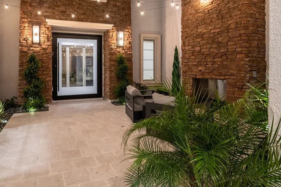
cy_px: 69
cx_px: 111
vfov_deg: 54.4
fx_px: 180
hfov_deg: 75.2
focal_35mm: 23
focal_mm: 17
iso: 250
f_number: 7.1
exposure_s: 1/15
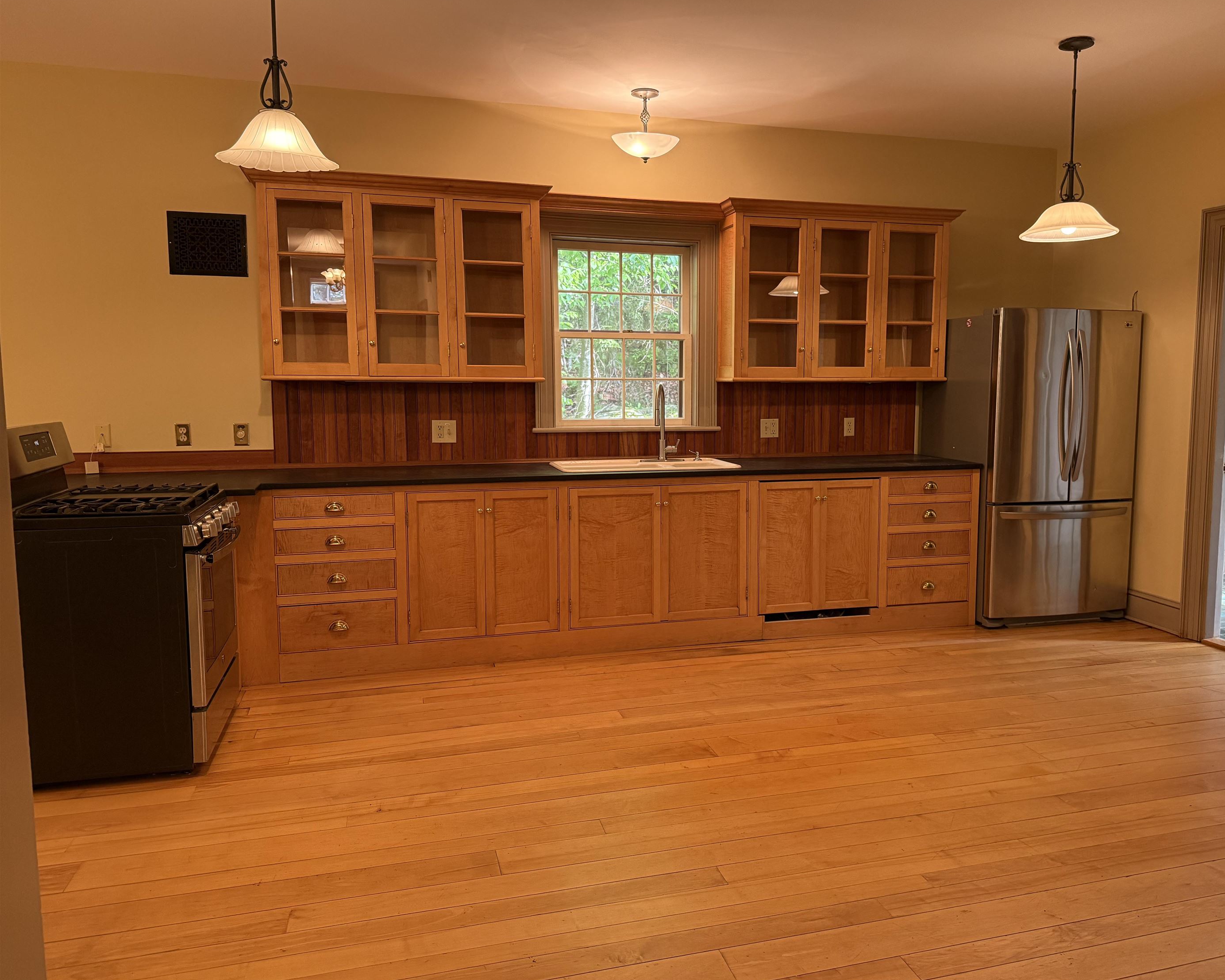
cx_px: 679
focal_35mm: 26
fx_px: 943
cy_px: 476
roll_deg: -0.3
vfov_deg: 54.9
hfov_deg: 65.8
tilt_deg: -4.9
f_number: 1.78
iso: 400
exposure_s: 1/120
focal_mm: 6.76
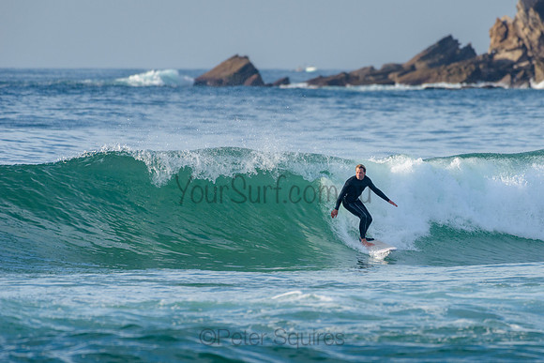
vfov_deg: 2.2
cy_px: 194
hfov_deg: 3.4
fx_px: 9267
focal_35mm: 613
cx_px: 333
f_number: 5.6
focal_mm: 500
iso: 360
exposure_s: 1/2000
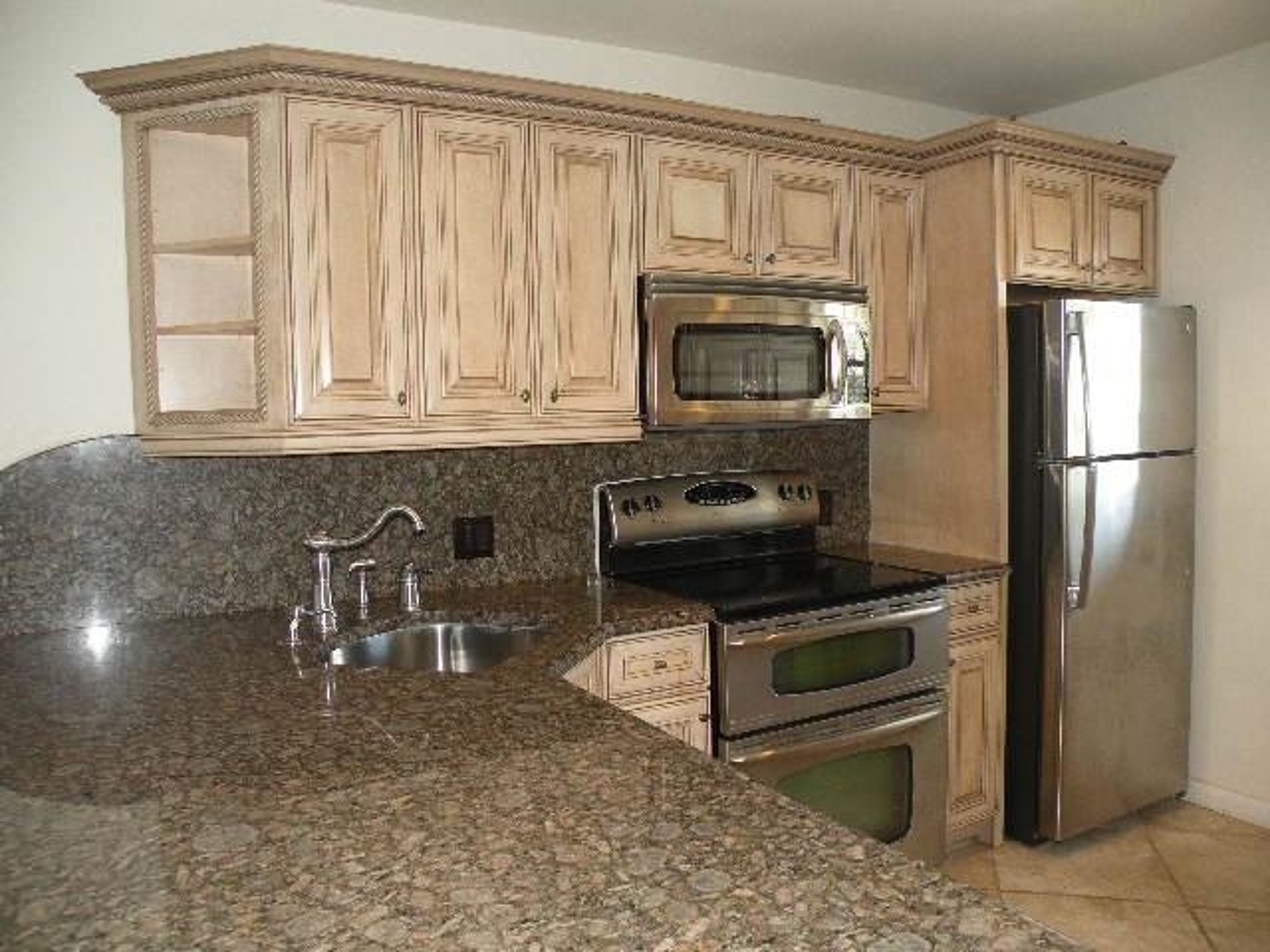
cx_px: 635
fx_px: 991
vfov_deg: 51.4
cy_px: 476
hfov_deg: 65.3
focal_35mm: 27
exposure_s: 1/51.4
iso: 127
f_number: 2.8
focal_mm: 4.7
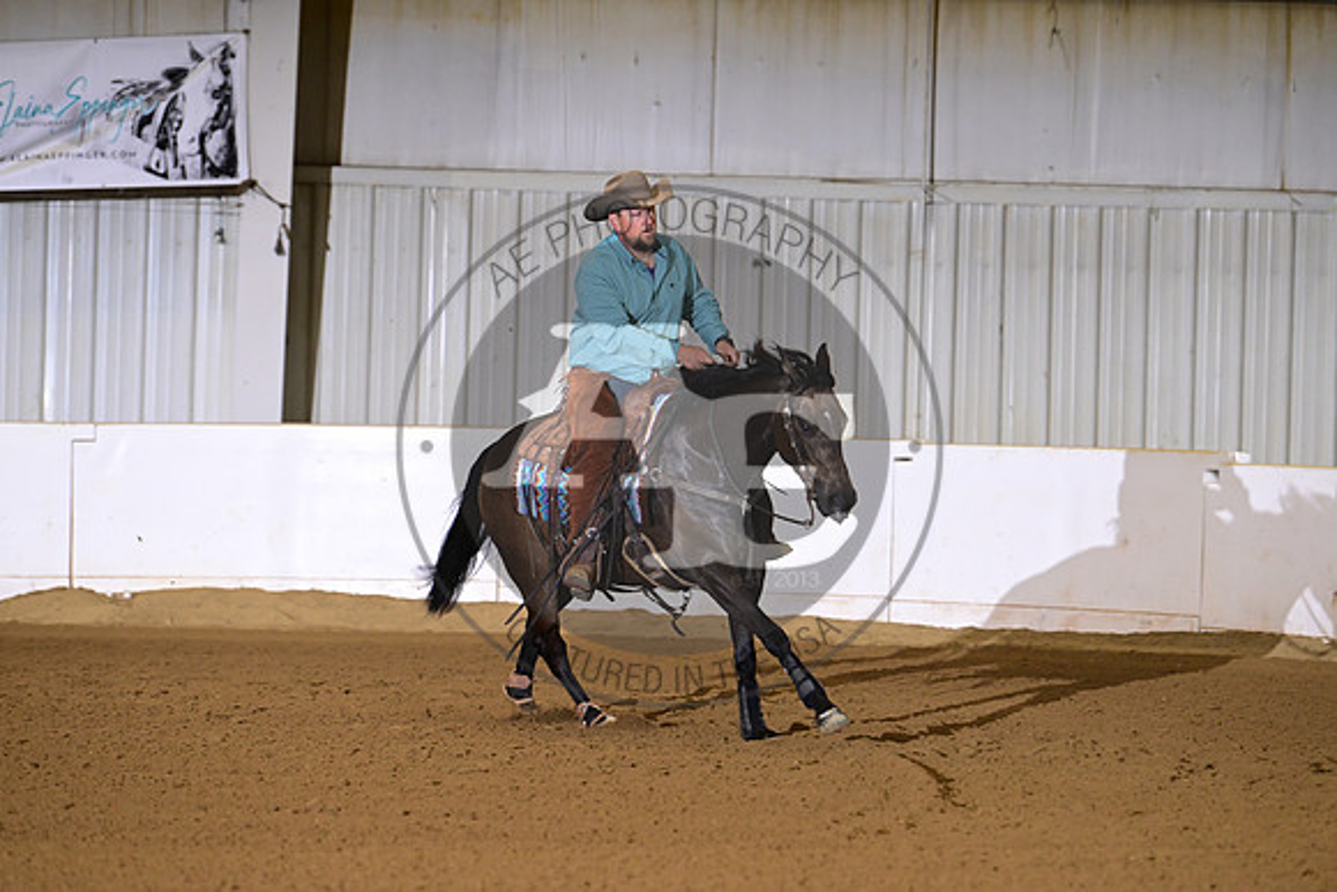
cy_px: 446
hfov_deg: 10.3
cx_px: 668
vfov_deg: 6.9
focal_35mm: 200
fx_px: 7429
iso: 2500
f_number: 4.5
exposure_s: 1/200
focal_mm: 200
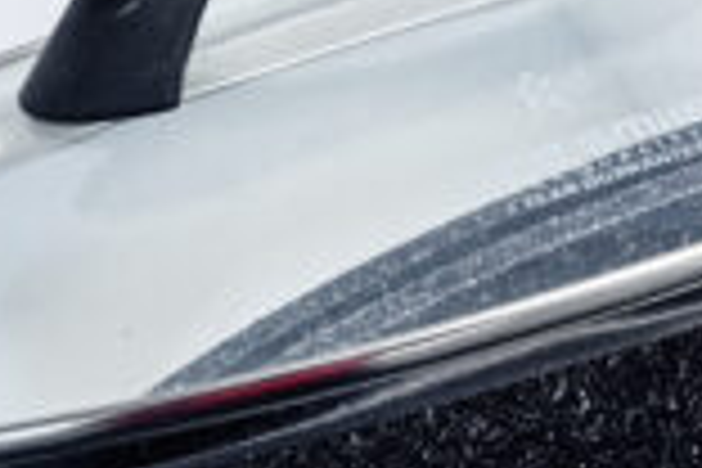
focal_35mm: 234
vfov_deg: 5.8
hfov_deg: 8.7
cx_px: 756
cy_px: 549
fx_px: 4563
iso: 6400
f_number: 14
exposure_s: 1/125
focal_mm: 52
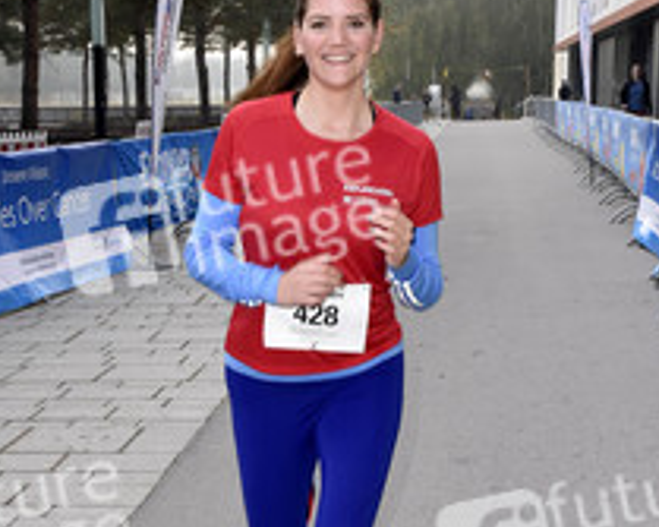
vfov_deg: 21.7
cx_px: 312
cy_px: 379
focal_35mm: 70
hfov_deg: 27.1
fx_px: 1365
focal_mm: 26
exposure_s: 1/160
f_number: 8
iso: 500
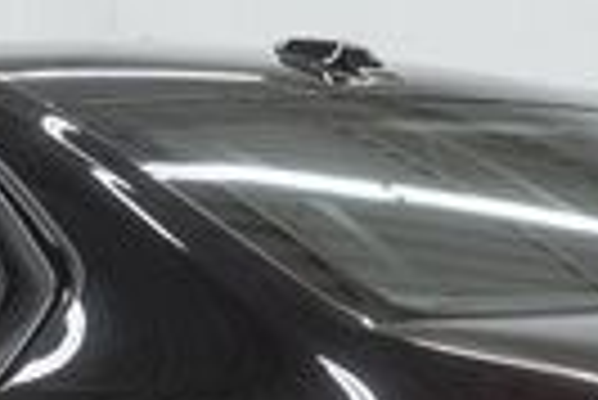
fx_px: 3359
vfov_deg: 6.6
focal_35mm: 202
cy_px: 739
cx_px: 153
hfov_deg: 10.2
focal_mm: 28
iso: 200
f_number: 3.2
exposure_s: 1/40
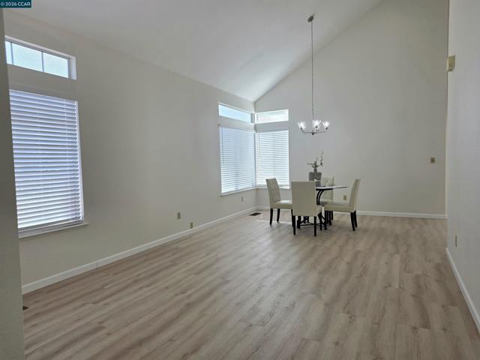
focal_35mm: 23
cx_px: 240
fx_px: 319
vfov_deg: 58.9
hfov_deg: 73.9
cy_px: 180
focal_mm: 6.25
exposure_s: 1/120
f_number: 1.7
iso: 20
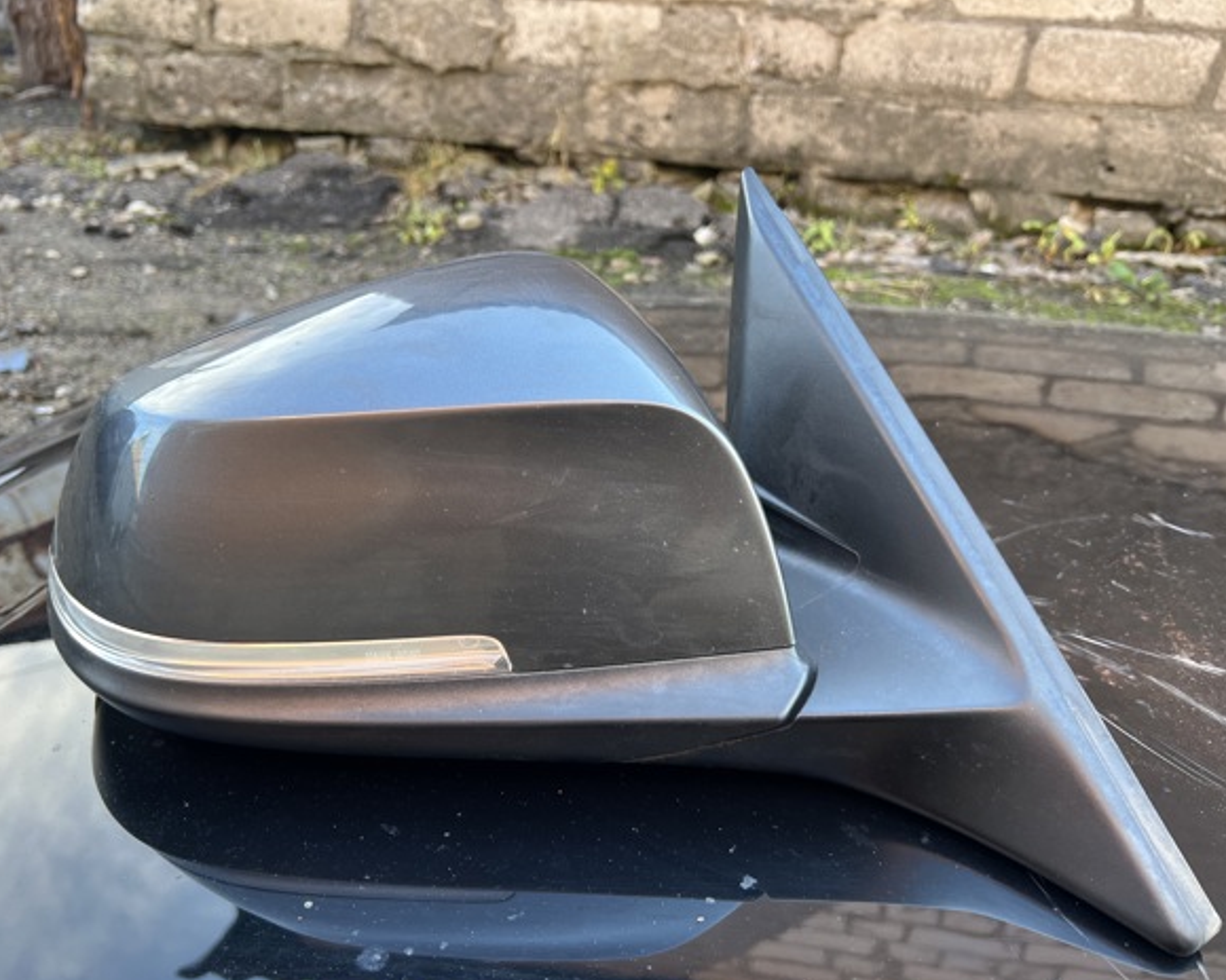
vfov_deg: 51.5
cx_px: 566
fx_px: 1016
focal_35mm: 28
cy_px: 504
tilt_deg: -28.3
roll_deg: -2.6
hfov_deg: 62.1
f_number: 1.5
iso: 64
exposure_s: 1/121
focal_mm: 5.7
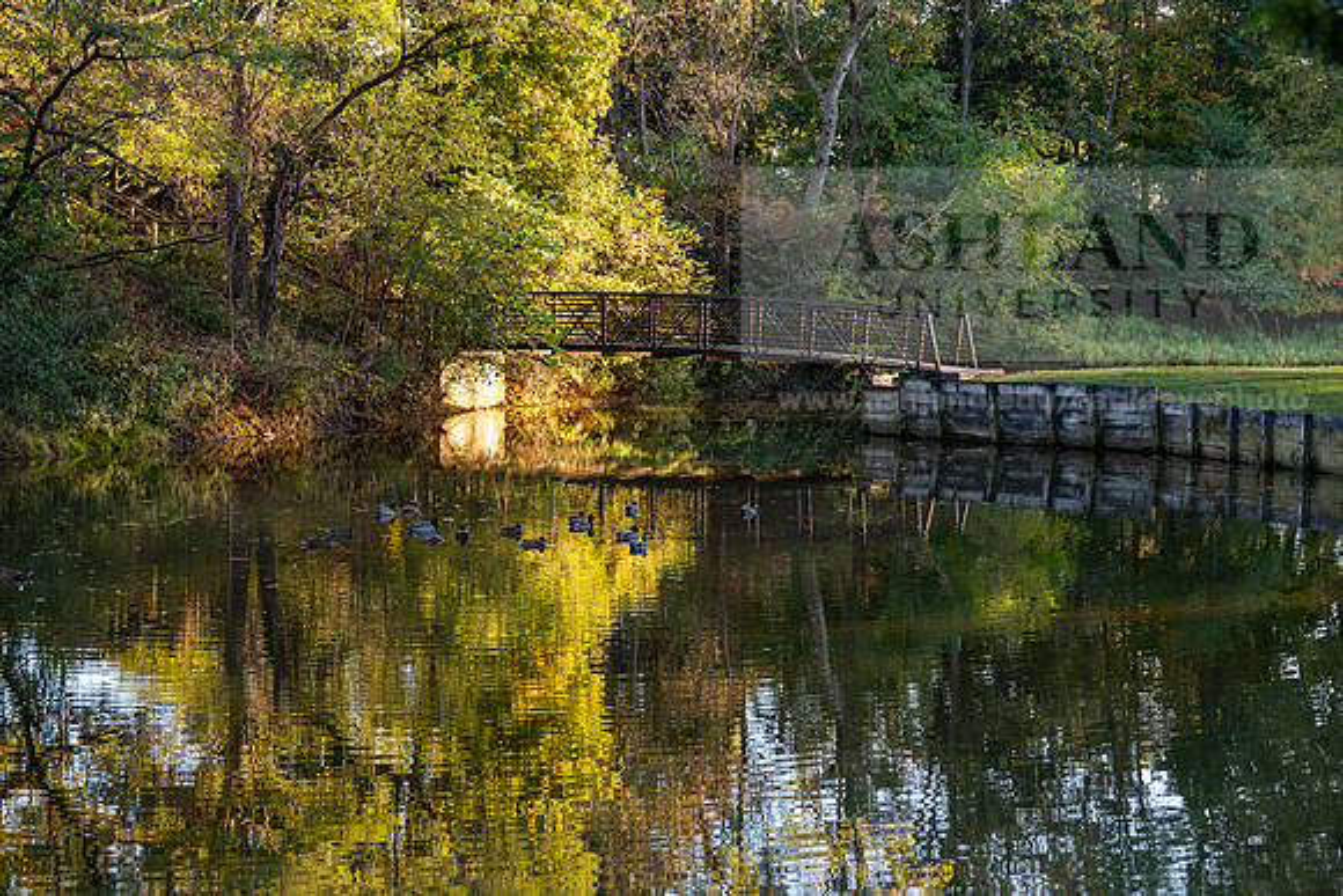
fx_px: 2761
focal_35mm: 74
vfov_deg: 18.4
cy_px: 448
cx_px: 672
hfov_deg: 27.3
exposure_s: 1/250
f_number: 4
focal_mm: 74
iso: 500
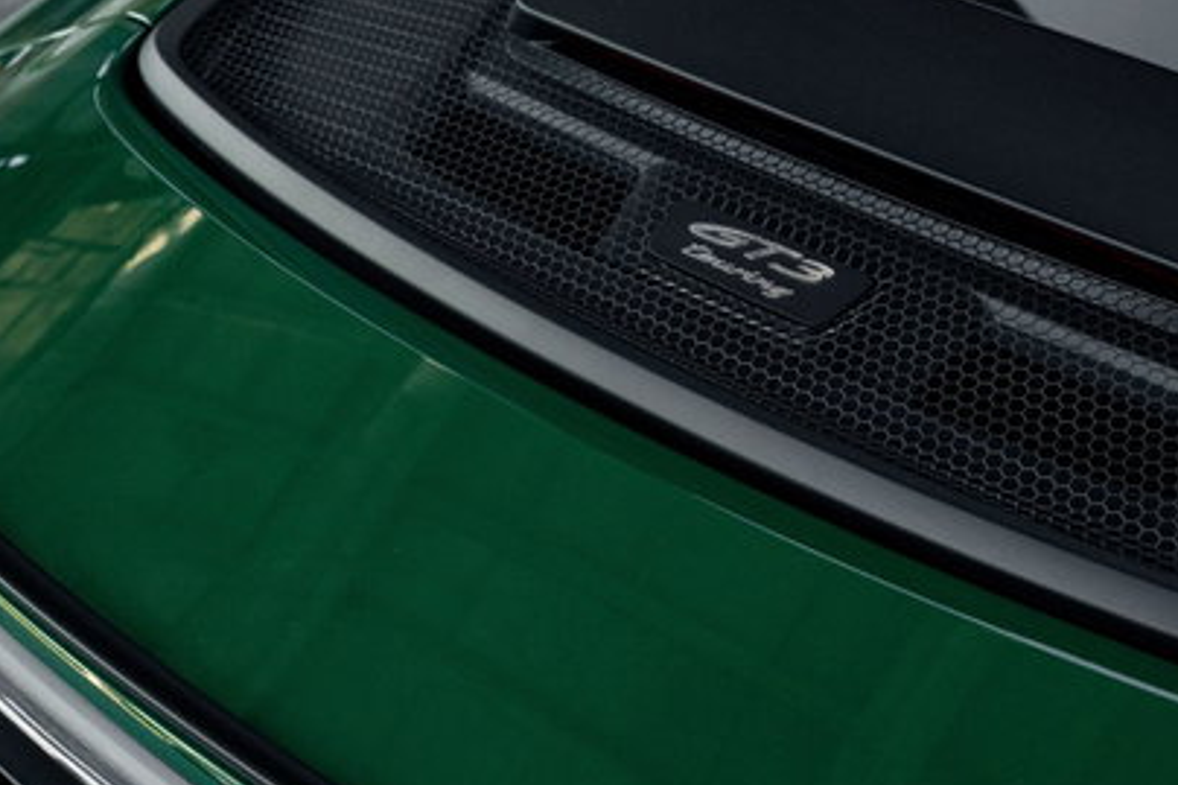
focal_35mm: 69
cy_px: 432
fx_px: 2257
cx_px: 720
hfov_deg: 29.2
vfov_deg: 19.7
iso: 1600
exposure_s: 1/250
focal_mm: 36.3
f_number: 5
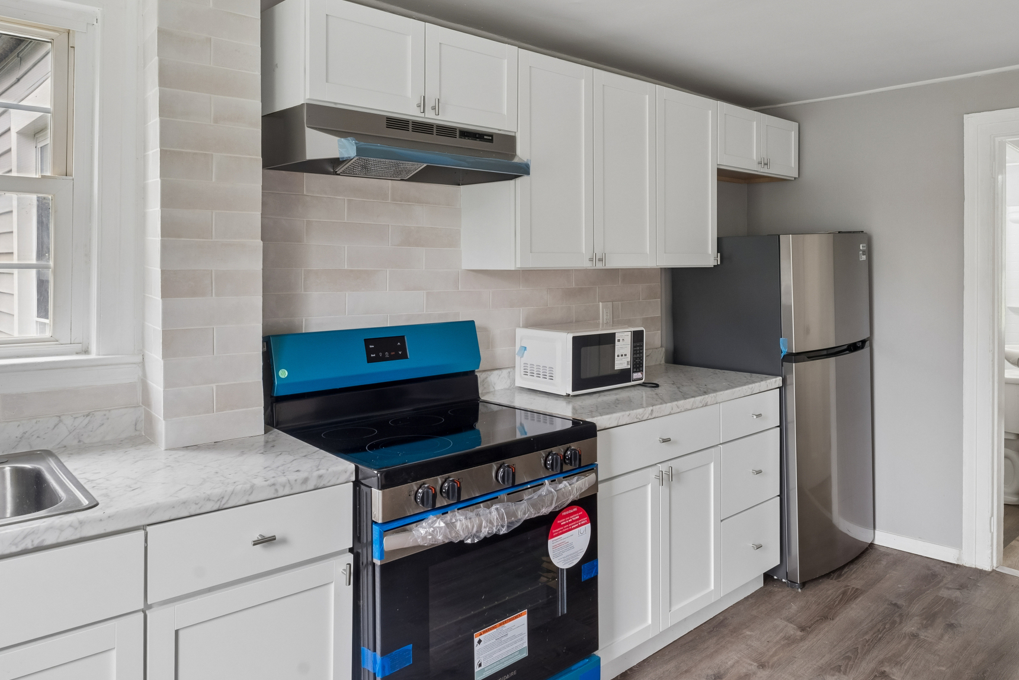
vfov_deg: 50.7
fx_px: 708
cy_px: 247
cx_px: 552
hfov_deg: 71.4
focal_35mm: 25
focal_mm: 14
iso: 400
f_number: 13
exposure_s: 1/3.33
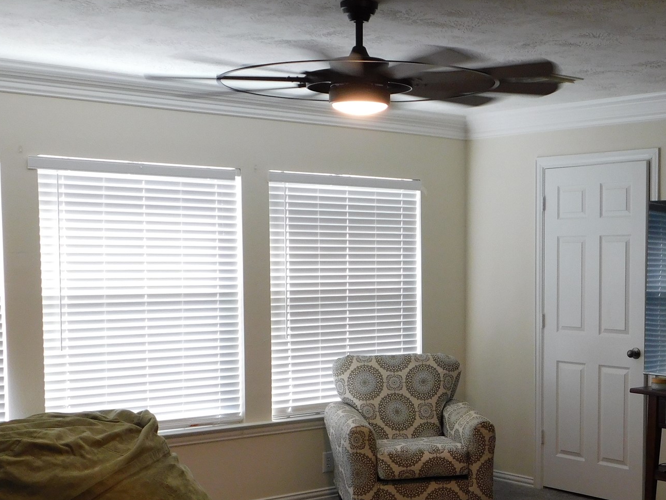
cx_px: 447
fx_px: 1097
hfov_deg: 33.5
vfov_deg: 25.5
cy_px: 334
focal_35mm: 57
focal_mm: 6.3
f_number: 3.5
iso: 220
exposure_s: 1/30
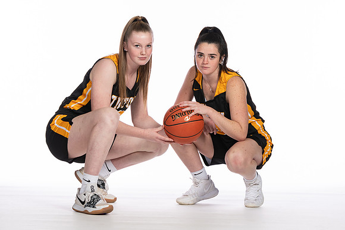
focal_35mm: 149
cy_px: 113
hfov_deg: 13.8
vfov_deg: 9.2
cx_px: 179
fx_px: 1430
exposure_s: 1/100
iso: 100
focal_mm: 82
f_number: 5.6
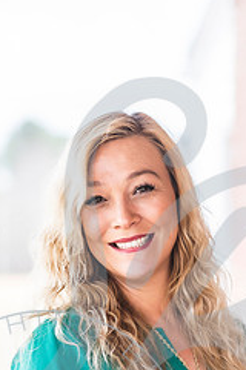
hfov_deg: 8.6
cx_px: 115
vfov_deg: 12.8
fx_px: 1634
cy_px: 336
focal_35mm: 159
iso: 100
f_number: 2.8
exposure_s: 1/160
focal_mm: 85
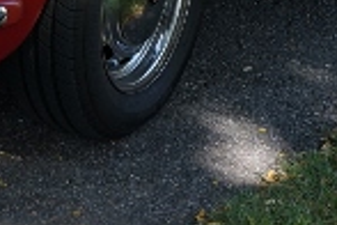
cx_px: 62
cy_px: -123
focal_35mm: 196
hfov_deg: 10.5
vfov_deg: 6.9
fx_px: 1835
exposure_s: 1/160
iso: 100
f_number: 4.5
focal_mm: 30
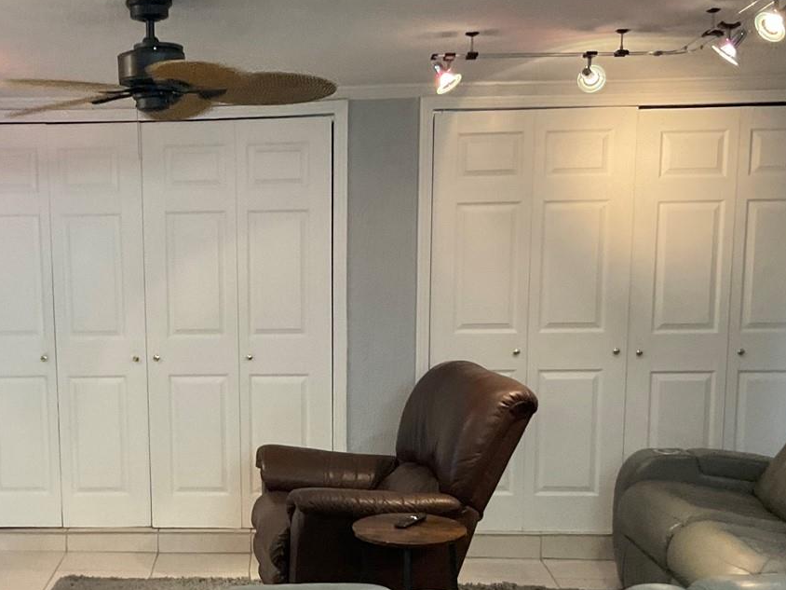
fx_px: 1249
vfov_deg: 26.4
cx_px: 189
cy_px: 400
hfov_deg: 34.2
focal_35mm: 55
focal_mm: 3
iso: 160
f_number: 1.8
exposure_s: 1/60
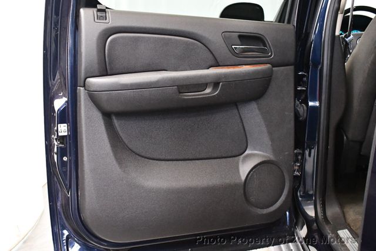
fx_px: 418
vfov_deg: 33.5
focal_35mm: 40
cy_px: 126
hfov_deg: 48.4
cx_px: 188
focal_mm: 20
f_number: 3.8
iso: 5600
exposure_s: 1/60
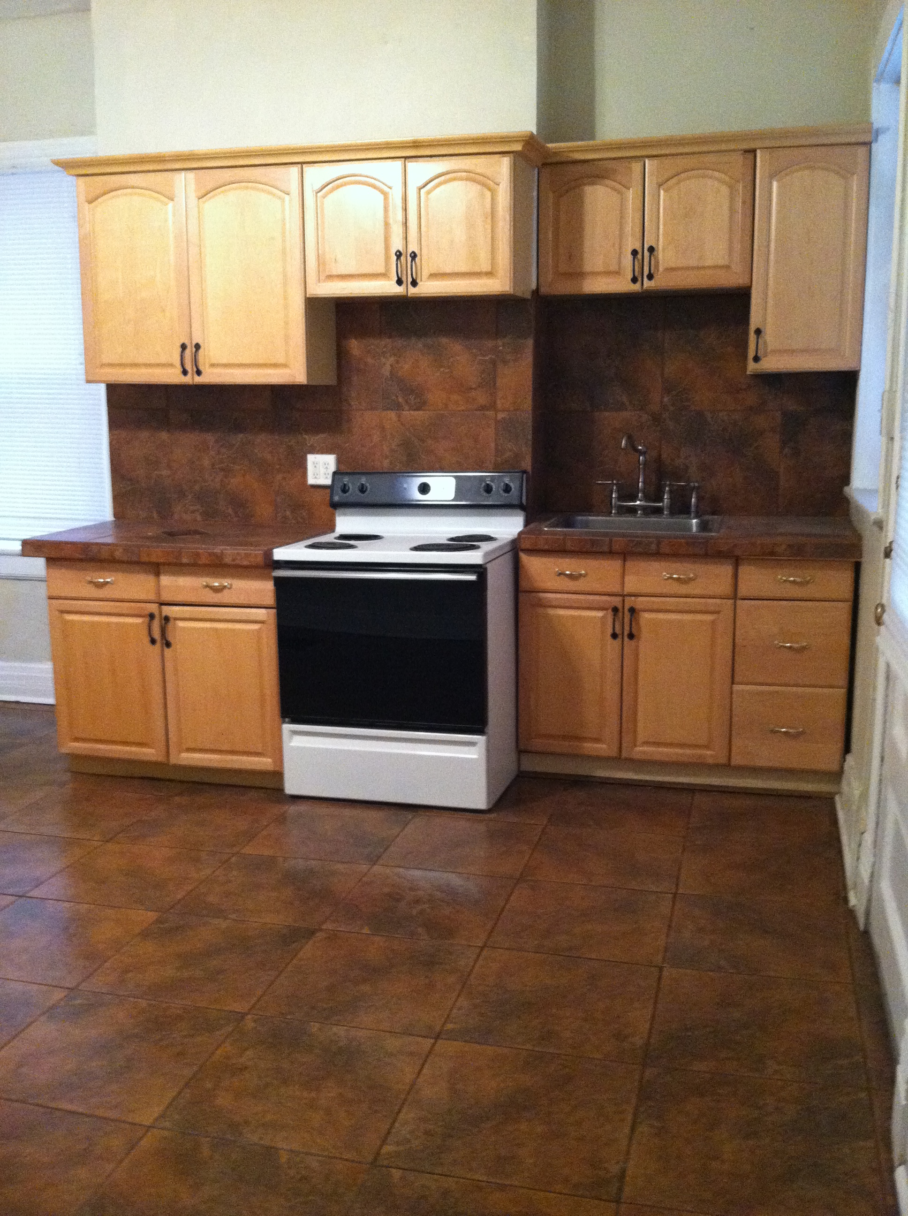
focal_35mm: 35
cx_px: 454
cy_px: 608
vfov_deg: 52.7
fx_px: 1227
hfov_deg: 40.6
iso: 640
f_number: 2.8
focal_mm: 3.85
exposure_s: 1/17
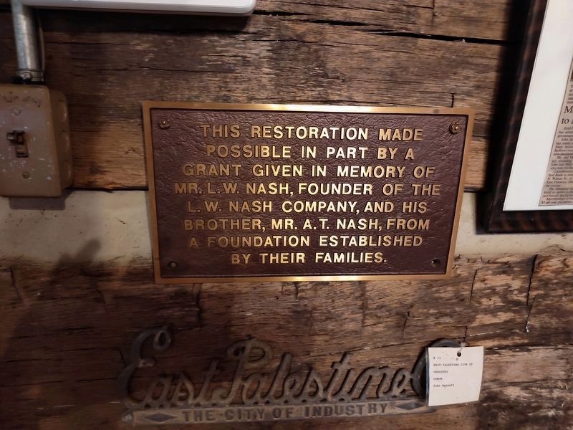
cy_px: 215
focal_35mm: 23
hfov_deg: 73.9
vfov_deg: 58.9
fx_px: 381
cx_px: 286
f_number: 1.8
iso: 1756
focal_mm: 5.56
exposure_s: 1/30
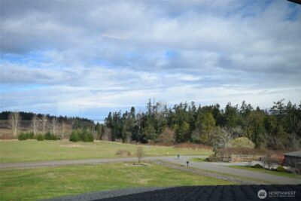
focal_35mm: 30
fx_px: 251
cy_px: 100
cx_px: 150
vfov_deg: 43.6
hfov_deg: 61.9
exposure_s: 1/320
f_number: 9
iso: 200
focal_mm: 20
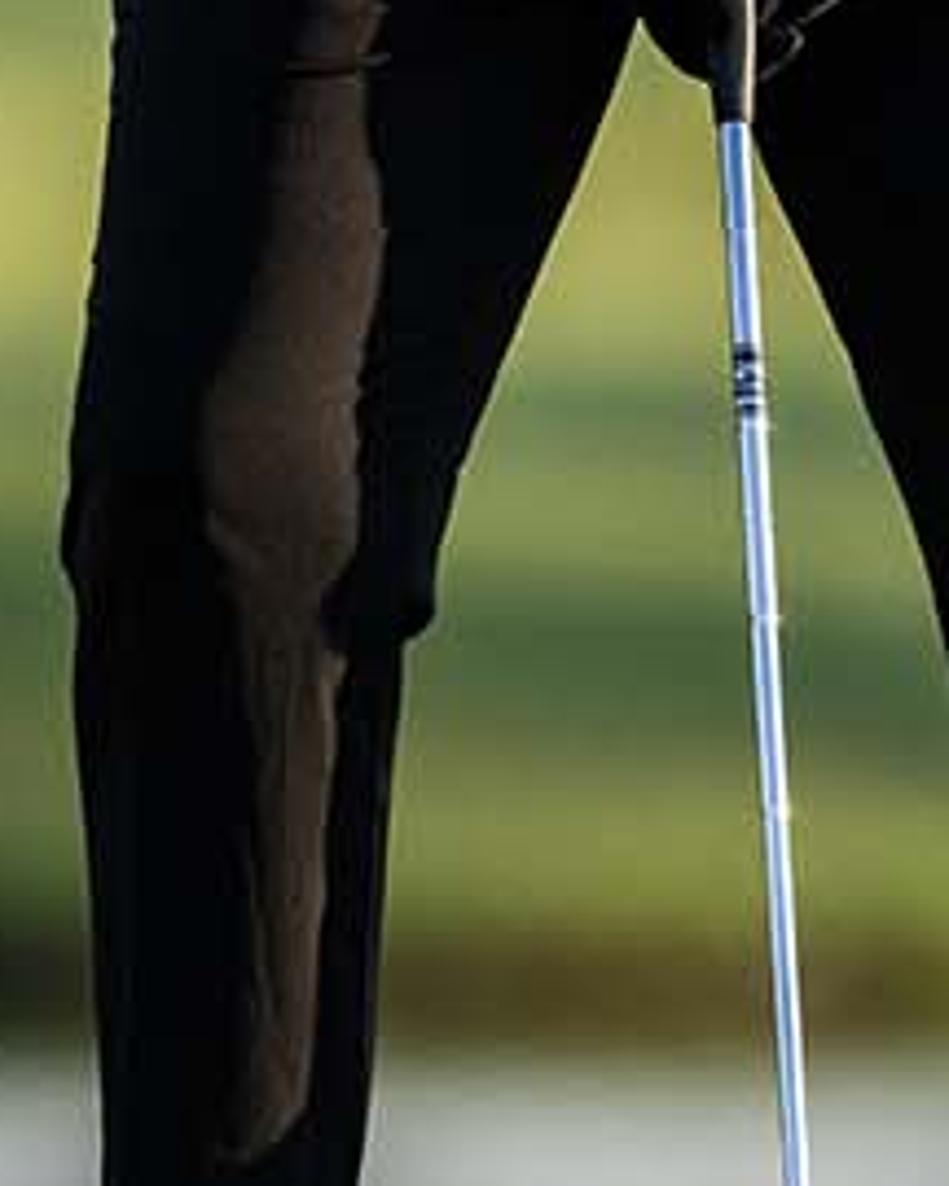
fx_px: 70182
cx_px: 1375
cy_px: -1002
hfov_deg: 0.8
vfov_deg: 1.0
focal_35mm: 1999
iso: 720
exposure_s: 1/2000
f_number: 4
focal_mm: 400
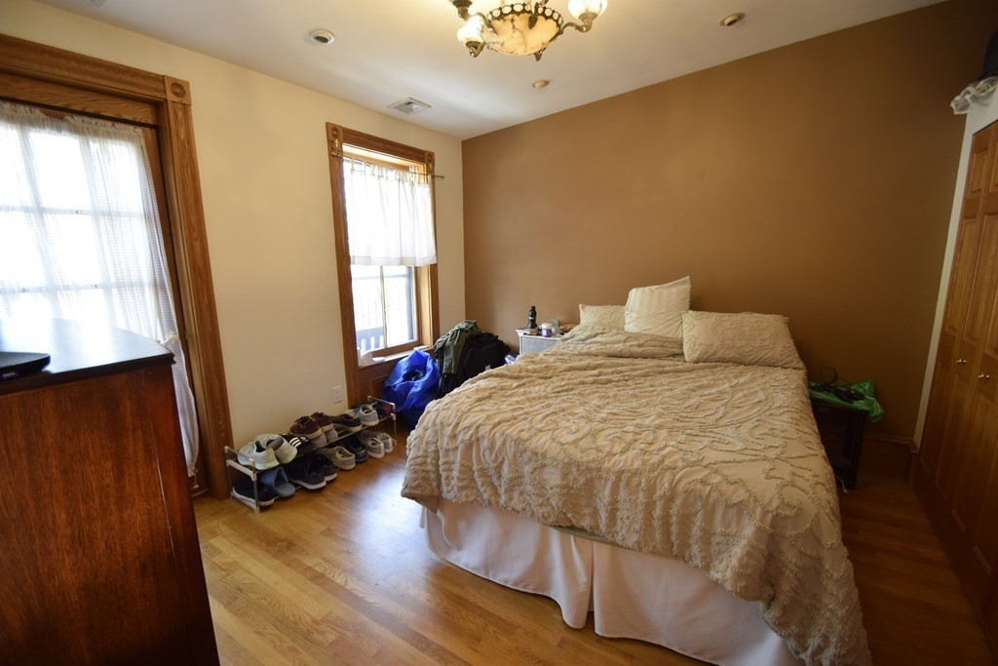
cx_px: 499
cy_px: 333
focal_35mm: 15
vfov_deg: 77.3
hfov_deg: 100.4
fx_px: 416
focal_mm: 10
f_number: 4
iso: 400
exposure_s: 1/25
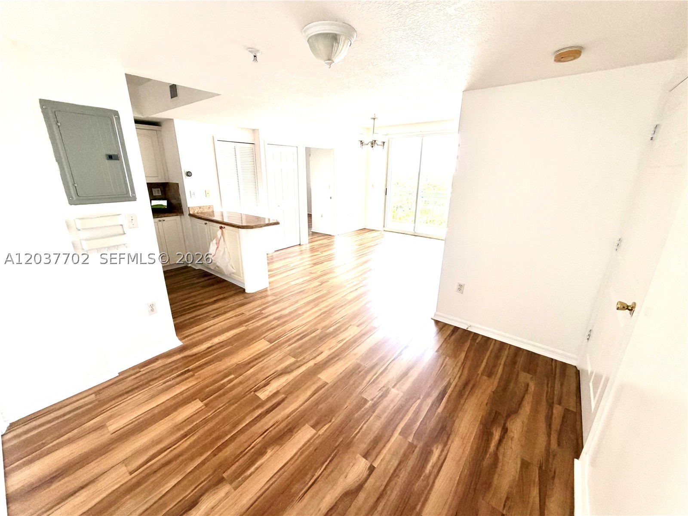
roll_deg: +0.2
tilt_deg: -17.6
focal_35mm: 14
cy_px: 258
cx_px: 344
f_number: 2.2
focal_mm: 2.22
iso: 250
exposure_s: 1/121
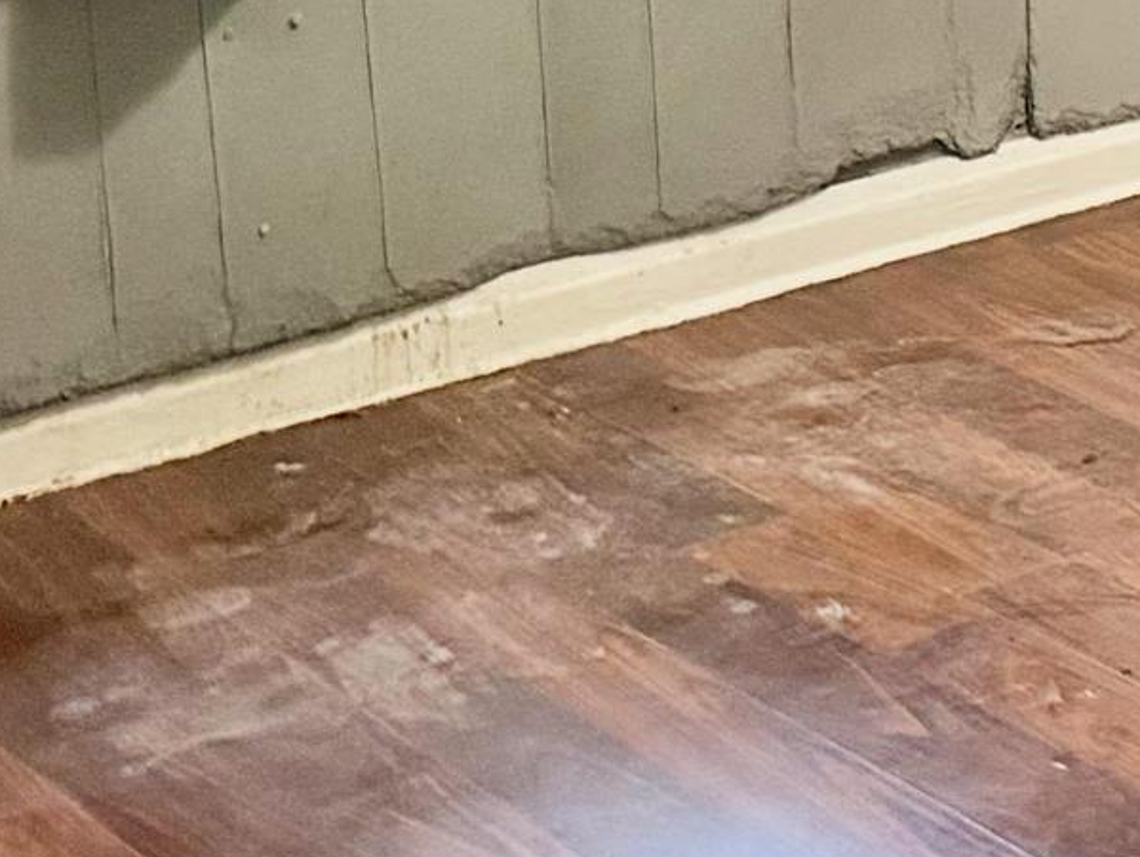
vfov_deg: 11.4
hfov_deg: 14.7
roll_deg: +2.9
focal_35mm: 123
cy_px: -520
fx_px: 4053
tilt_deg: -5.7
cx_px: 1816
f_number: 1.78
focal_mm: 6.76
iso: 640
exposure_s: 1/60
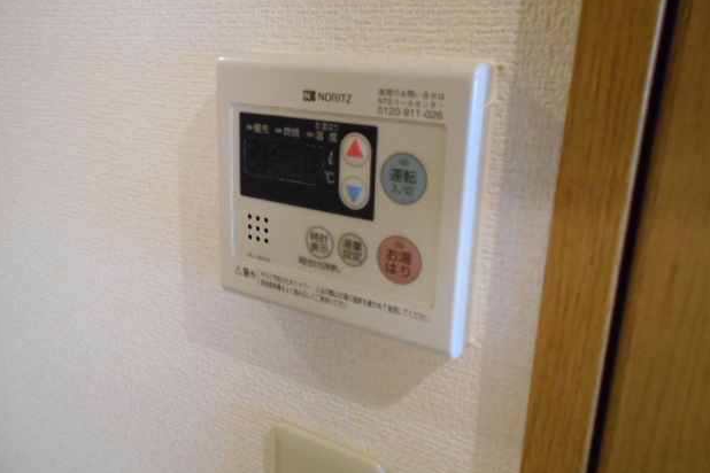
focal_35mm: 28
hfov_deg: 65.5
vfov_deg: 46.3
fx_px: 552
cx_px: 362
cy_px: 210
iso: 800
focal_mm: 4.6
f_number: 3.2
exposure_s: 1/30
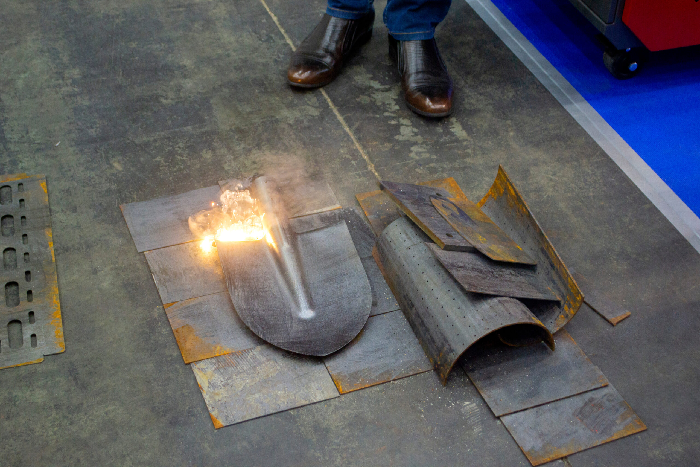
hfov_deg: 35.1
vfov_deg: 23.8
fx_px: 1108
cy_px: 234
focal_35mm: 57
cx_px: 350
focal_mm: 38
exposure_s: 1/40
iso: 400
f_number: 5
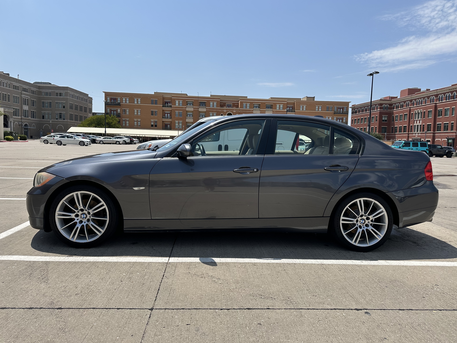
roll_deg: -1.8
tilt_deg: -3.6
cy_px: 165
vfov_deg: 54.9
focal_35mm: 25
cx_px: 233
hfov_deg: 69.4
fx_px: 330
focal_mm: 6.86
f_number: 1.78
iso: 80
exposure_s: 1/5848
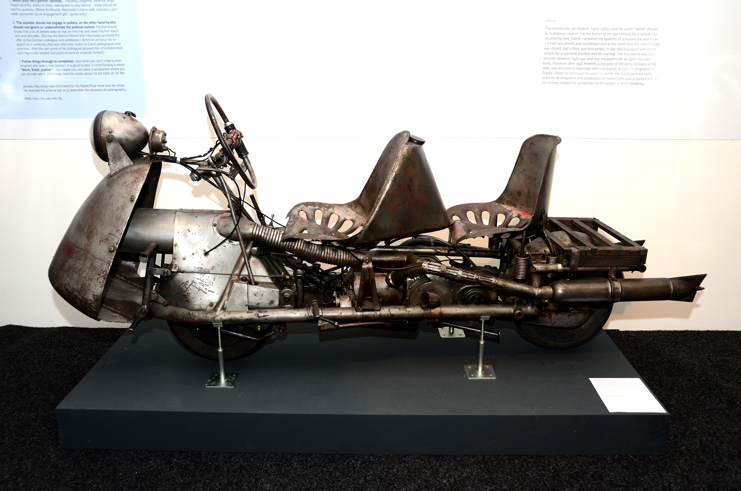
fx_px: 616
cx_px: 370
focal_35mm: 30
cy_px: 246
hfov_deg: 62.0
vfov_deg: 43.4
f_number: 7.1
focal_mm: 20
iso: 800
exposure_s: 1/60
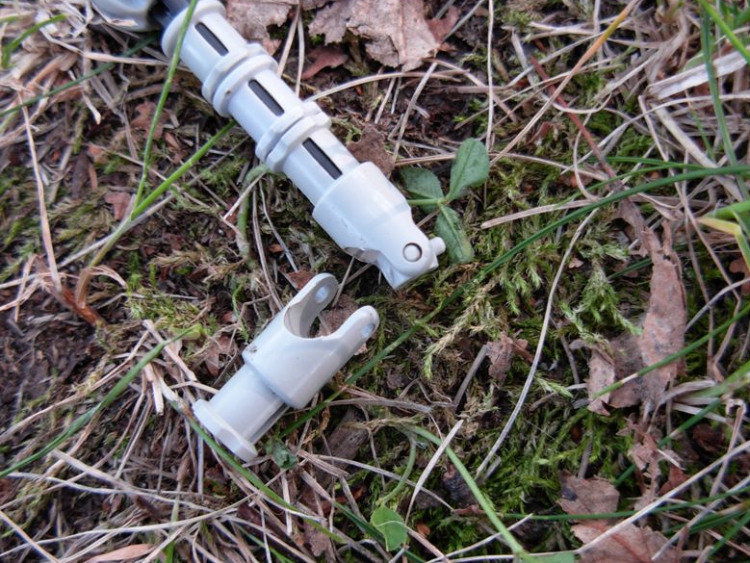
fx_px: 845
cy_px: 275
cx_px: 370
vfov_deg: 36.8
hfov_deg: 47.8
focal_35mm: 39
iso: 79
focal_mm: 6.3
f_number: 2.9
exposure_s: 1/35.9
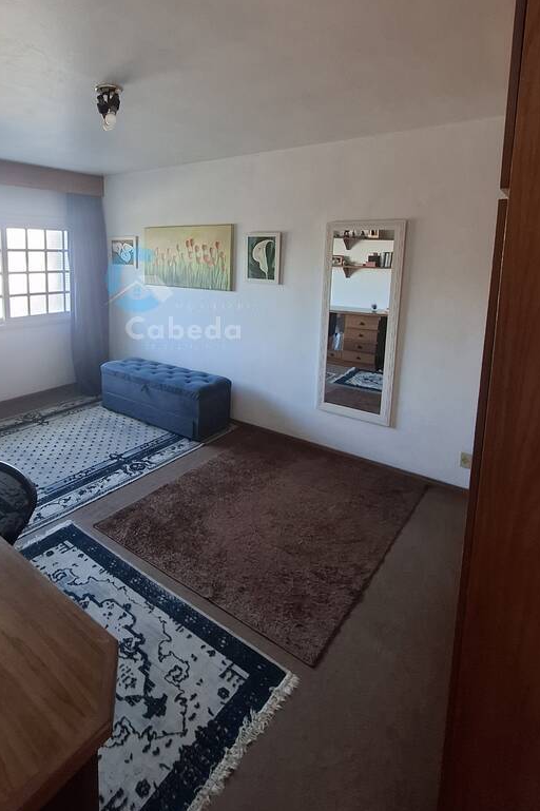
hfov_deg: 62.9
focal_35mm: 19
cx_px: 180
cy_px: 312
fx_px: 428
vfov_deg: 85.5
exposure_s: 1/40
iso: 160
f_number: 2.2
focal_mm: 1.74
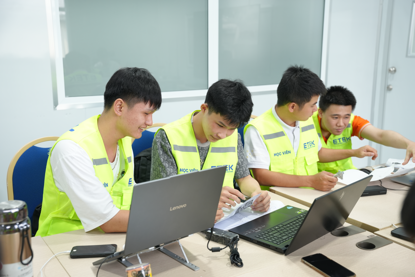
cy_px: 138
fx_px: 480
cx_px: 208
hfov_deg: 46.8
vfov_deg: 32.2
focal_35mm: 42
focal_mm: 41.6
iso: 800
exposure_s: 1/160
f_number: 4
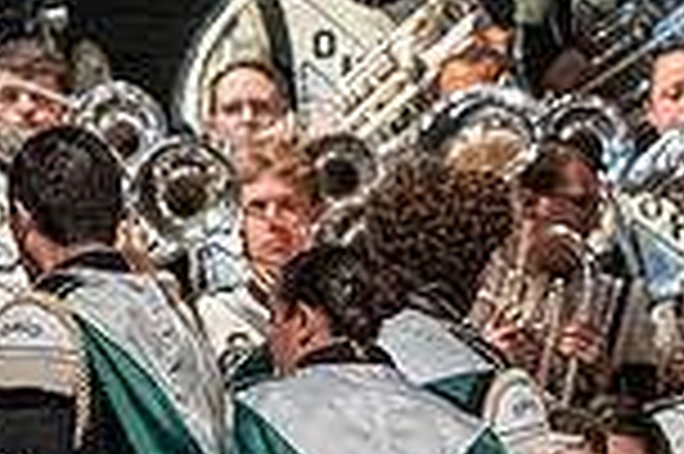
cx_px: 194
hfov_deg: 2.4
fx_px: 16284
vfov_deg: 1.6
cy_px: 670
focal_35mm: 858
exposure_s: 1/500
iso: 4000
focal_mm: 150
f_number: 4
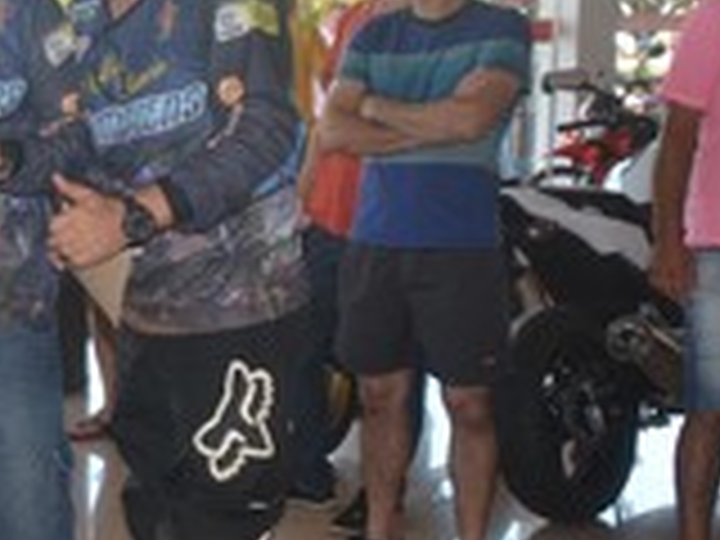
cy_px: 364
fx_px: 1685
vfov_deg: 18.2
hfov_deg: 21.7
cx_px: -220
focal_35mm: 81
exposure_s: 1/125
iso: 140
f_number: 4
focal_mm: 20
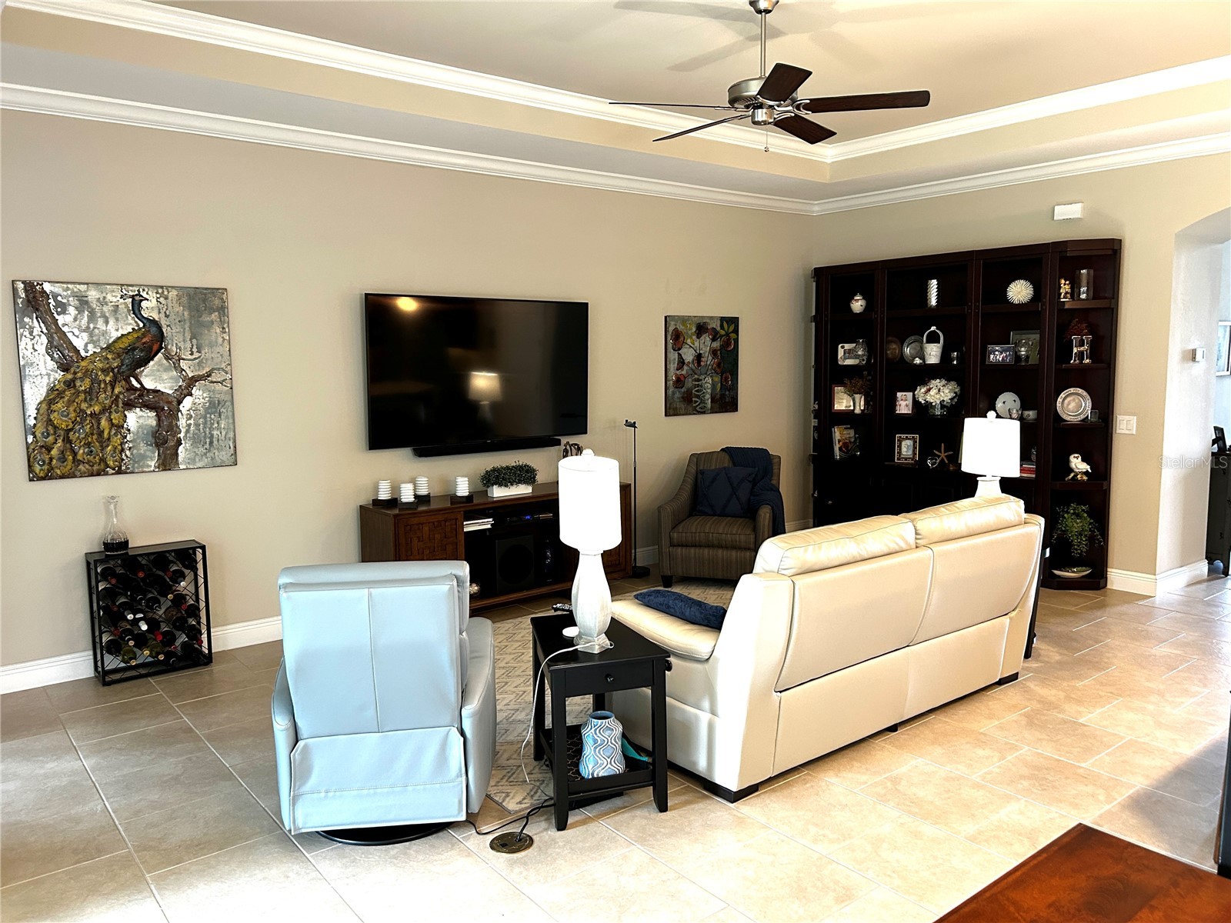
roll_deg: +1.2
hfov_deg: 67.3
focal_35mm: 26
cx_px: 616
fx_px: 925
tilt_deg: -6.0
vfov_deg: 53.1
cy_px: 462
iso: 160
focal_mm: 5.7
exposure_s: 1/60
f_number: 1.5
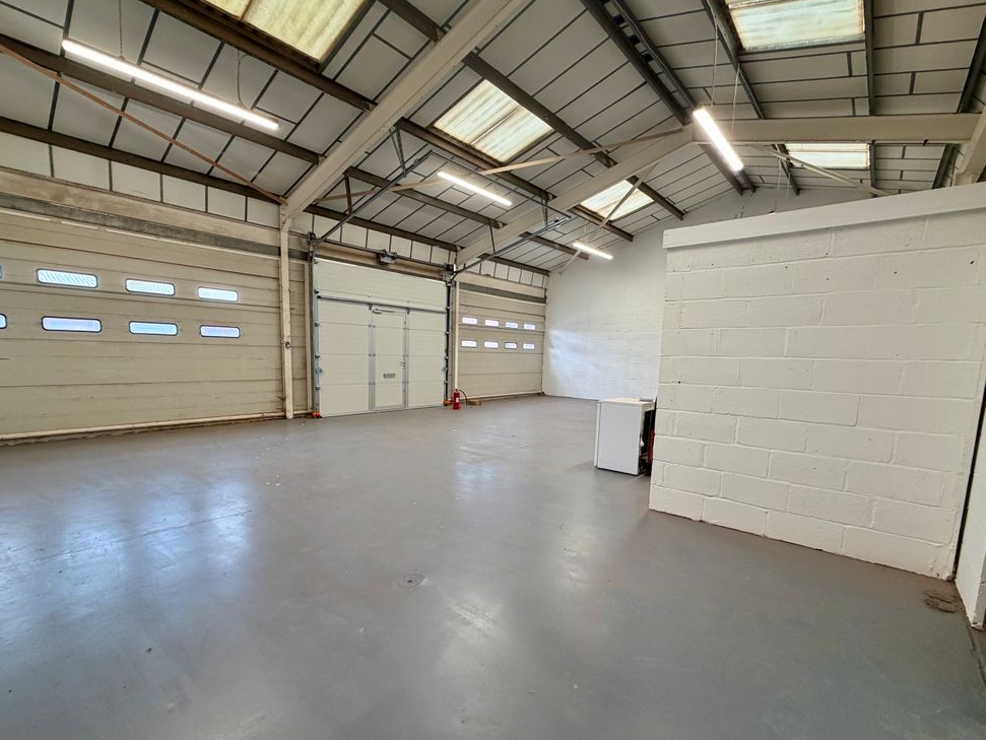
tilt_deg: -6.9
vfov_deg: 77.9
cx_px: 480
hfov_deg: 94.5
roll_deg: -0.7
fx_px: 456
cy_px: 411
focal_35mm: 16
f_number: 2.2
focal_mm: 2.22
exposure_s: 1/100
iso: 125
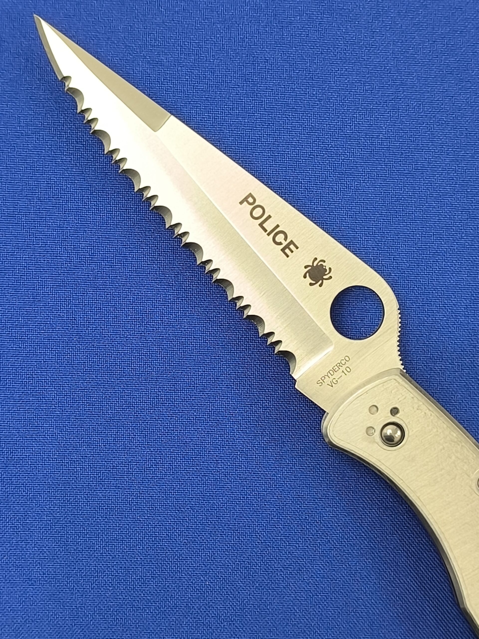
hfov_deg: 21.0
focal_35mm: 70
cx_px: 240
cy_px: 320
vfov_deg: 27.8
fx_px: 1292
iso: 500
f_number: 1.65
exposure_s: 1/100
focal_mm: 6.14
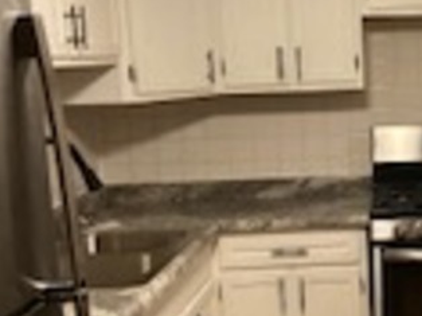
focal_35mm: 53
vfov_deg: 27.4
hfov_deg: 33.2
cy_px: 184
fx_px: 646
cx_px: 419
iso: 500
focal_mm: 4.25
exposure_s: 1/40
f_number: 1.8
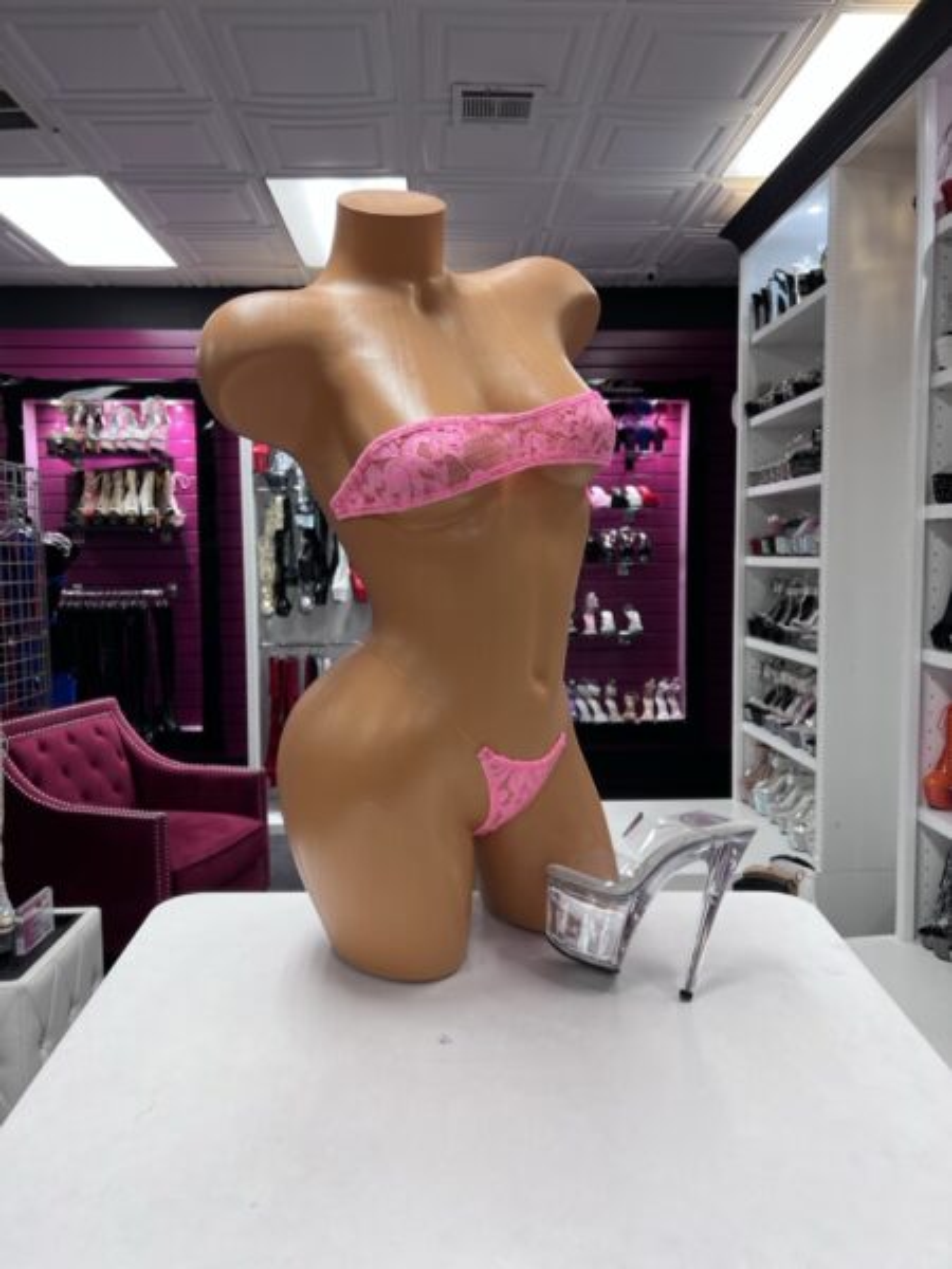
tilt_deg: -4.5
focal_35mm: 26
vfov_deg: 67.3
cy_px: 634
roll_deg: +1.1
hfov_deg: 53.1
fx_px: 953
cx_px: 476
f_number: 1.5
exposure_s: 1/60
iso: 80
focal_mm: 5.7
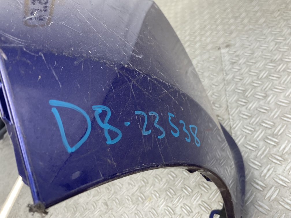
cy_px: 109
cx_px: 146
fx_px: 244
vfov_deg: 48.2
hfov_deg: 61.7
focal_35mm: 29
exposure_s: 1/100
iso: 25
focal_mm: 3
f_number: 1.8
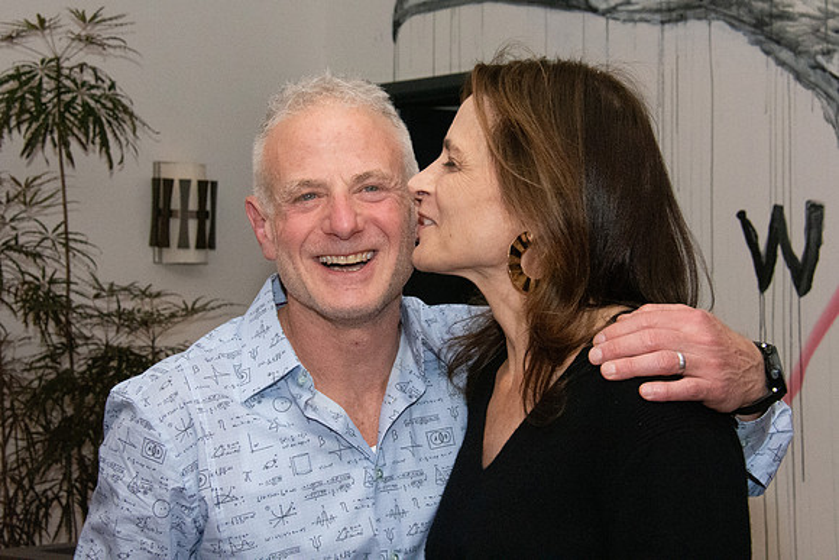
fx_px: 2078
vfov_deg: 15.3
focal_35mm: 89
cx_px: 420
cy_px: 240
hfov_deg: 22.8
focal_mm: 52
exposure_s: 1/160
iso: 5000
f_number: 11
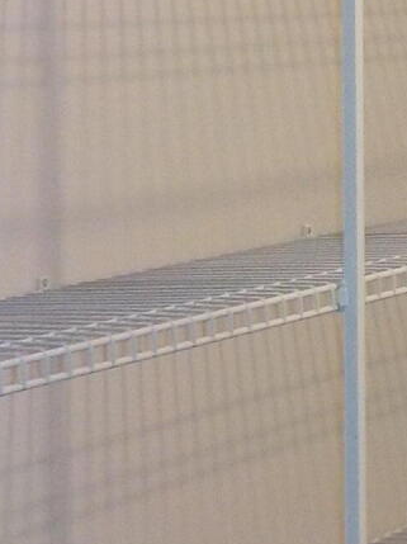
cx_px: 434
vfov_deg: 14.1
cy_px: 167
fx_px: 2198
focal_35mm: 140
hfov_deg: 10.5
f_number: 3.3
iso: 280
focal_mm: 4.1
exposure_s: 1/30
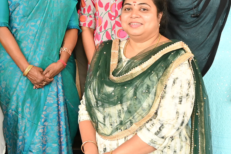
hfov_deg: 20.8
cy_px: 25
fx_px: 623
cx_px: 51
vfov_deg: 14.0
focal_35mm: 97
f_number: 6.3
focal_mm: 22.5
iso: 800
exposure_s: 1/125
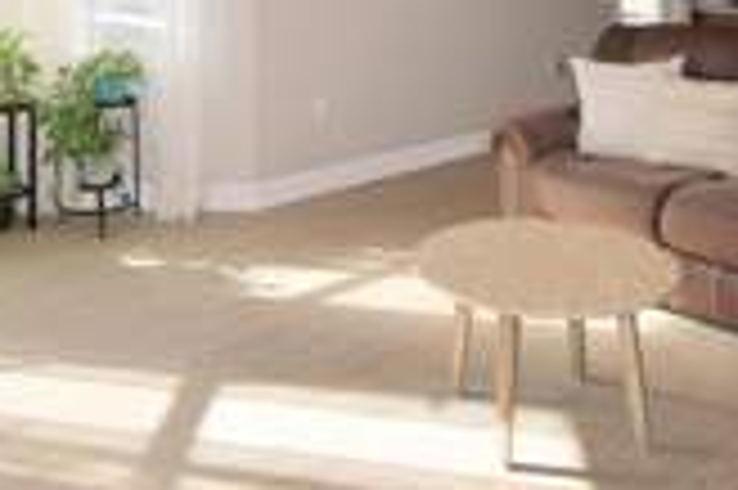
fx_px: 901
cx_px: 382
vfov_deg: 27.2
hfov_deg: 44.5
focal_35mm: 44
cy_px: -83
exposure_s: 1/125
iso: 100
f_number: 4.5
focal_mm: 10
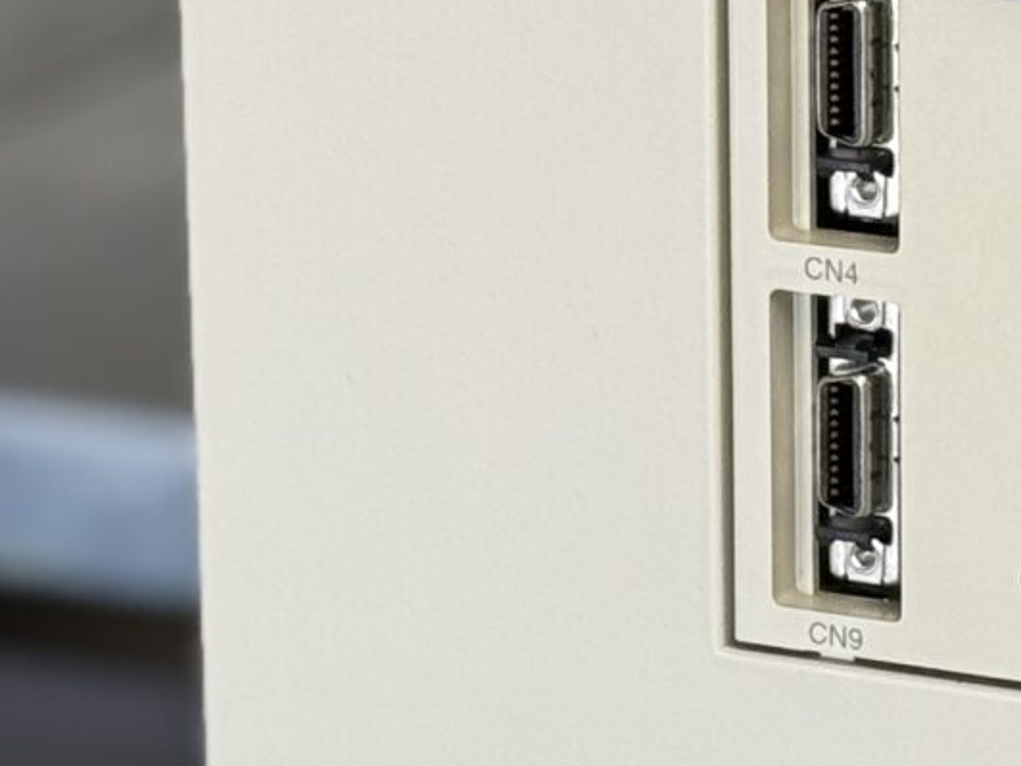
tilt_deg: -18.1
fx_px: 6813
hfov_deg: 8.5
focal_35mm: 231
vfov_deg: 6.4
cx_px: 917
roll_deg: +1.7
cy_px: 532
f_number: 1.78
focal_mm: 6.76
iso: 80
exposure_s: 1/50
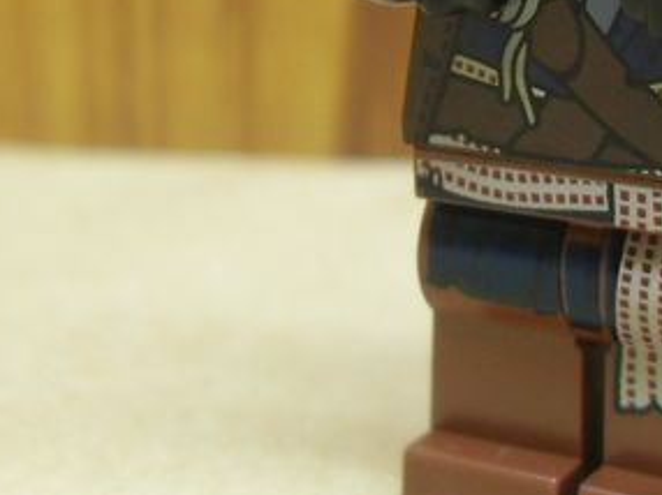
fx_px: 1873
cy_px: -72
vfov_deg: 14.7
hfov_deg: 20.0
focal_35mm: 98
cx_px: 389
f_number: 2.8
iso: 200
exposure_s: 1/30
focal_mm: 6.2
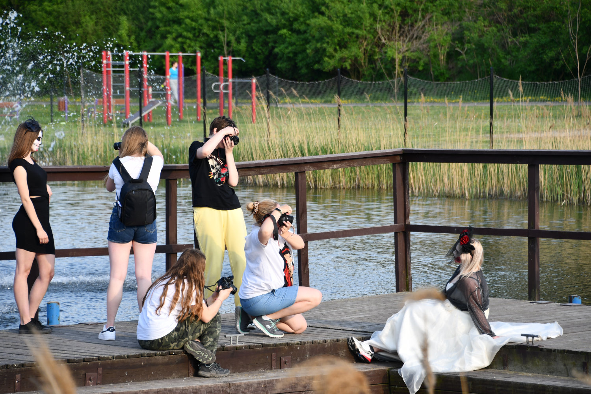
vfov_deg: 7.5
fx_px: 3004
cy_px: 197
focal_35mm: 183
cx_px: 296
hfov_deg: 11.2
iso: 100
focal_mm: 122
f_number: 5.6
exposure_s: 1/200
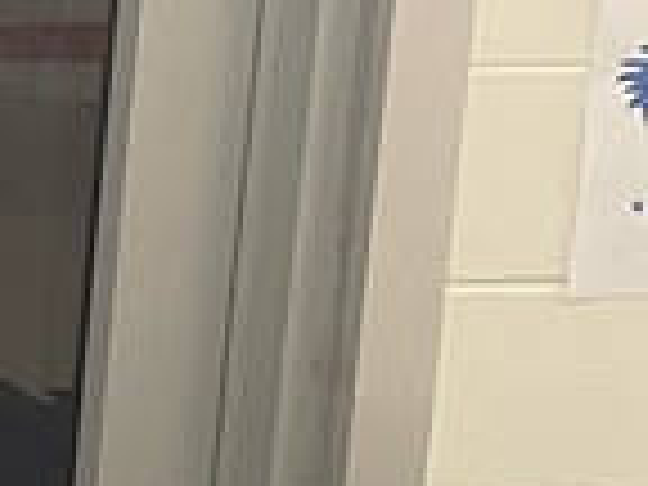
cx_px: -1620
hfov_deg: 8.3
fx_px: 3332
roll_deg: -0.4
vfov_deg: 8.2
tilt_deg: -8.9
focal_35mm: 178
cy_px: -180
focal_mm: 5.1
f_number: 1.6
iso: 125
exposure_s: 1/60
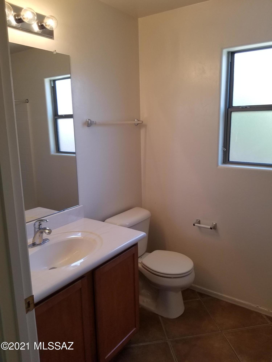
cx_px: 136
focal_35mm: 26
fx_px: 272
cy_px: 181
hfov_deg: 53.1
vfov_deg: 67.3
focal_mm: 4.25
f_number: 1.7
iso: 100
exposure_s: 1/120
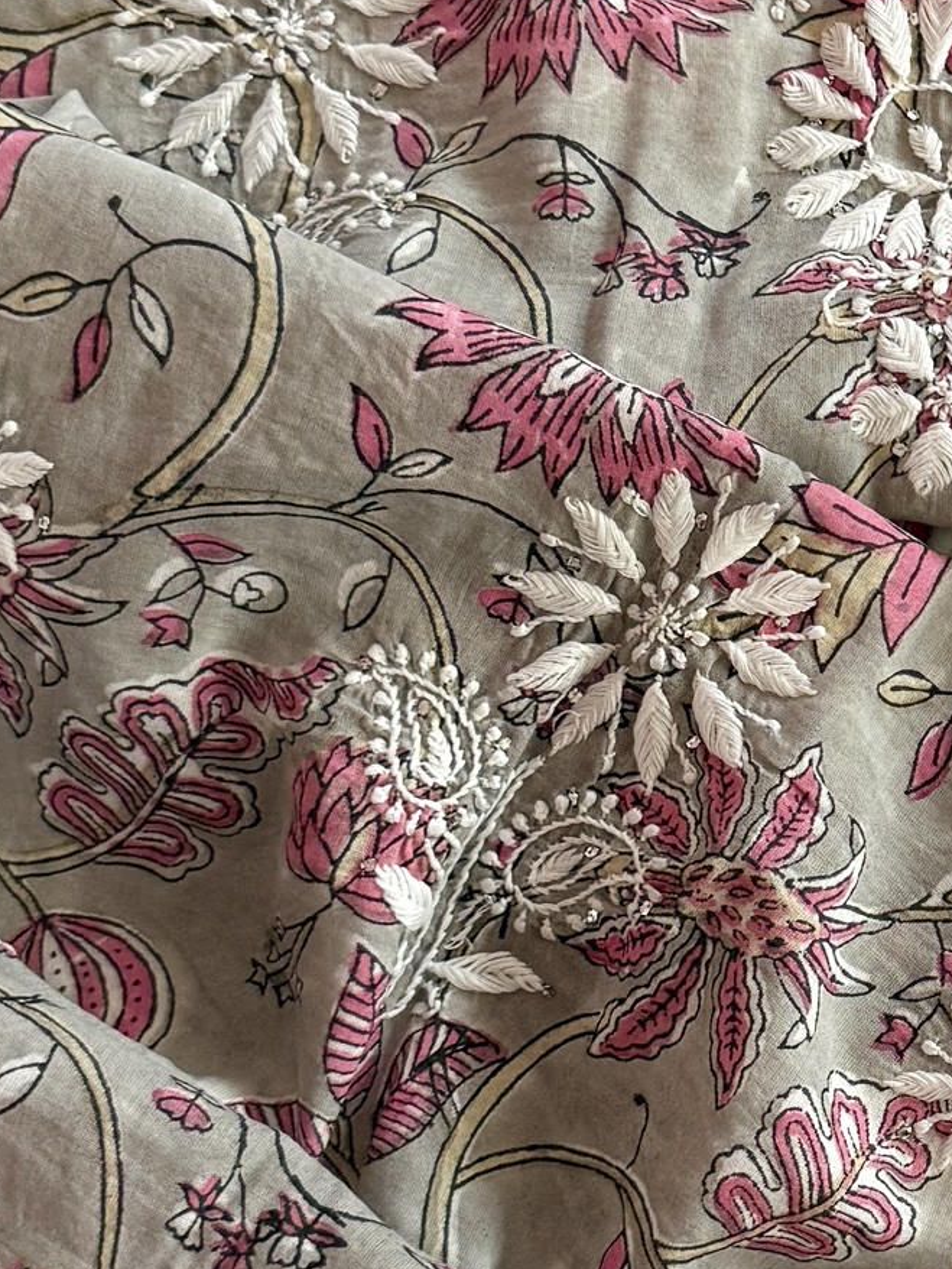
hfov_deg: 16.5
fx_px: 3005
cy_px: 621
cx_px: 1385
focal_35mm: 82
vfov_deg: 23.8
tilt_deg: -82.9
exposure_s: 1/60
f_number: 1.78
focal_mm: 6.76
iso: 200
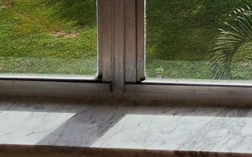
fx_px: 384
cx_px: 305
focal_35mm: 56
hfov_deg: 30.6
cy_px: -170
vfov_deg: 16.5
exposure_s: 1/7729
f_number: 2.2
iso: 80
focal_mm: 2.2
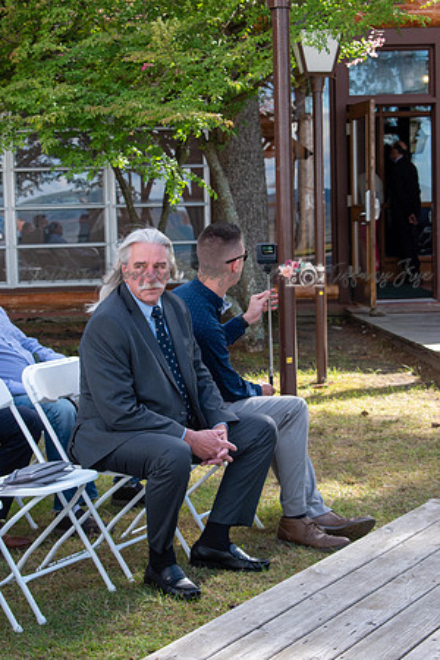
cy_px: 330
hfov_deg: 16.6
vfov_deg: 24.6
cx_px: 220
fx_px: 1512
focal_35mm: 82
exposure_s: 1/200
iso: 400
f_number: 7.1
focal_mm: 55
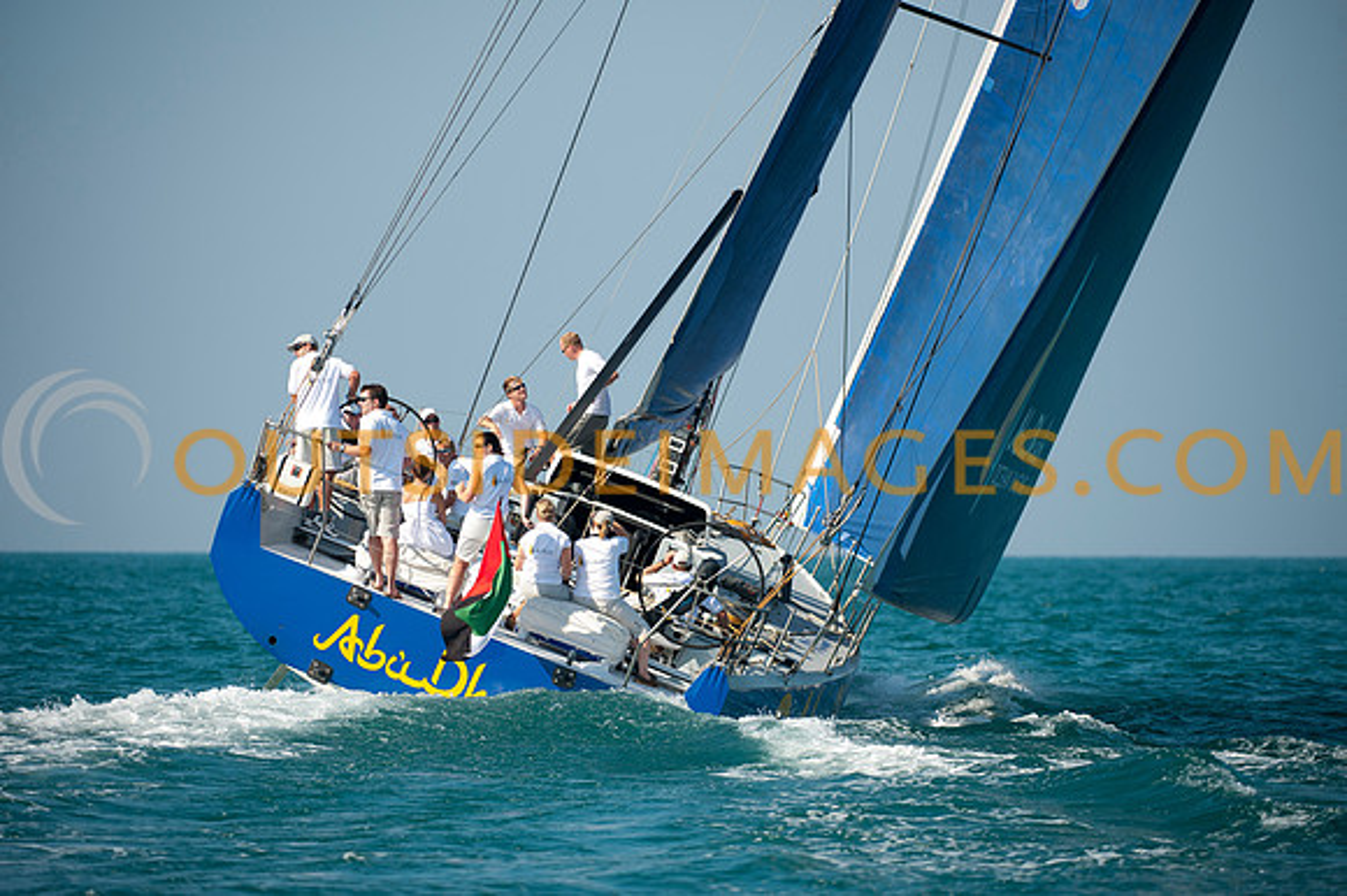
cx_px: 674
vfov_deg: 5.5
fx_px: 9348
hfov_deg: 8.2
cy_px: 448
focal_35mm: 250
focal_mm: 250
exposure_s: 1/800
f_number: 4
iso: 100
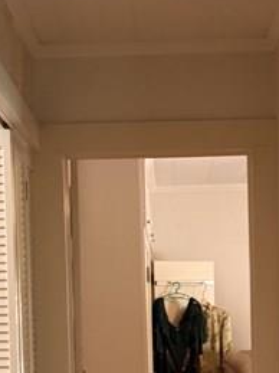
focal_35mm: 89
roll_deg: +3.9
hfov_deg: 16.6
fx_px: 957
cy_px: 327
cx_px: 157
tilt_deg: -0.6
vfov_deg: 21.6
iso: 640
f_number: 1.78
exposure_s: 1/60
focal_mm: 6.76
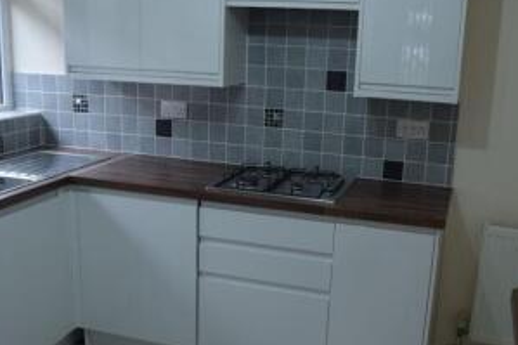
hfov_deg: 45.4
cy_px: 207
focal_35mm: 43
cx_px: 288
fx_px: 618
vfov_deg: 31.1
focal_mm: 18
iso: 400
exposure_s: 1/100
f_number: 5
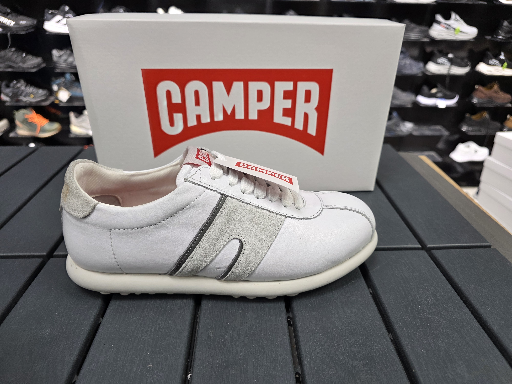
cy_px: 192
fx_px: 340
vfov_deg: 58.9
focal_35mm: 23
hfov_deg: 73.9
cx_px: 256
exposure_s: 1/100
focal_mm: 6.3
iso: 160
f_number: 1.7
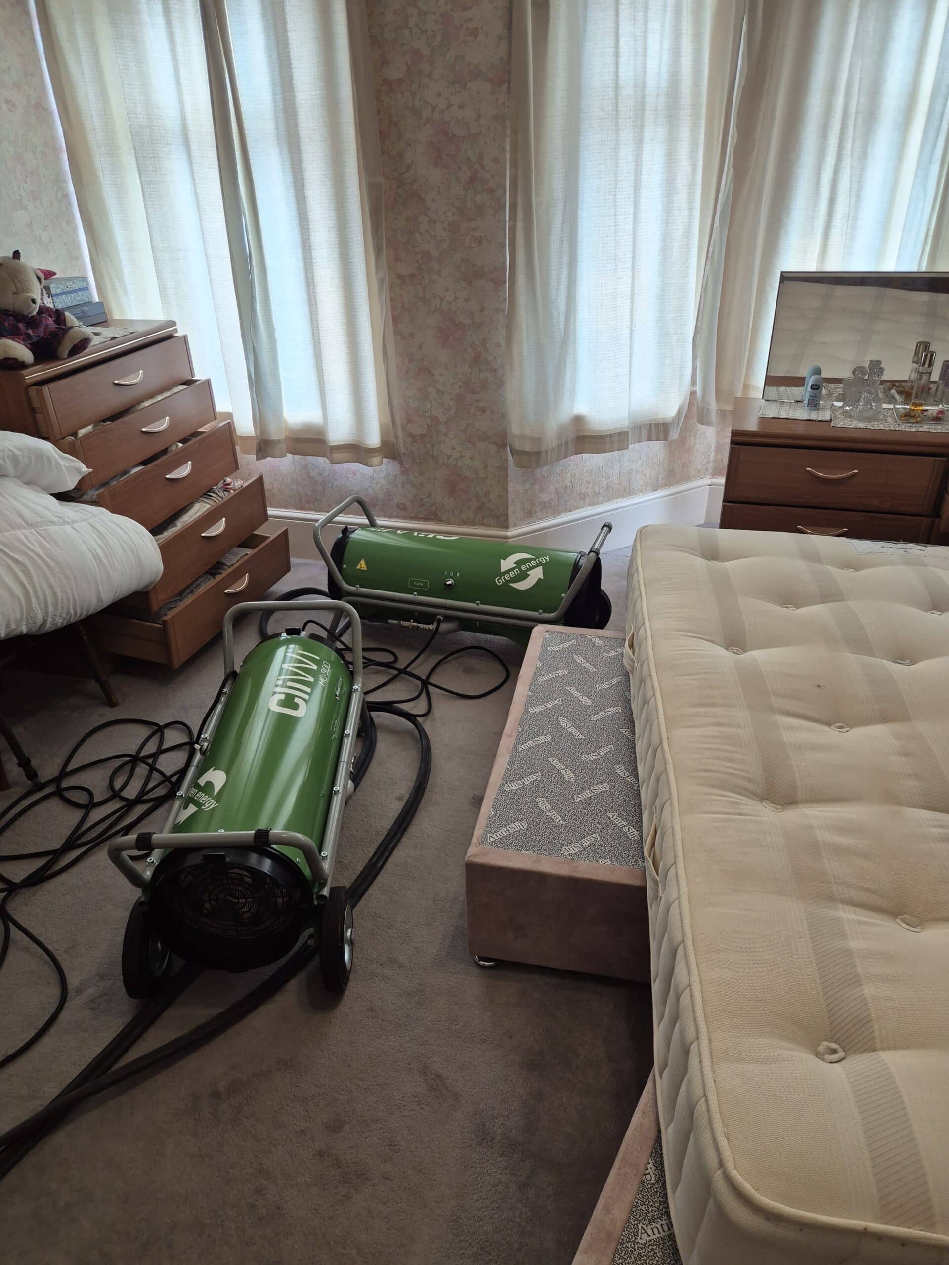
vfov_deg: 73.9
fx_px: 841
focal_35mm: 23
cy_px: 632
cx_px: 474
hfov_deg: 58.9
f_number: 1.8
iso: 160
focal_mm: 5.4
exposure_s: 1/100
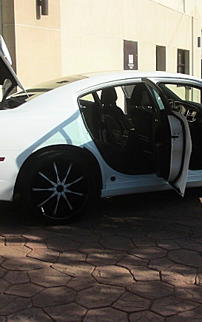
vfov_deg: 36.3
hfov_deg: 23.1
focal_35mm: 56
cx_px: 132
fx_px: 493
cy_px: 157
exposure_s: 1/160
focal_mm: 6.3
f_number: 7.9
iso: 50
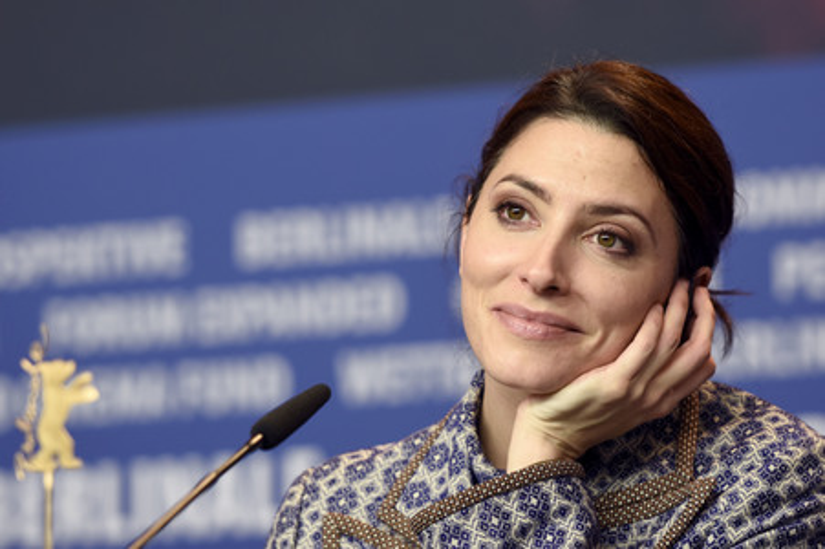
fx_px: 5839
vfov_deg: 5.4
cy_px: 274
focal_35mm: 255
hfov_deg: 8.1
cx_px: 412
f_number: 3.2
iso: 640
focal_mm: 170
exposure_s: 1/320
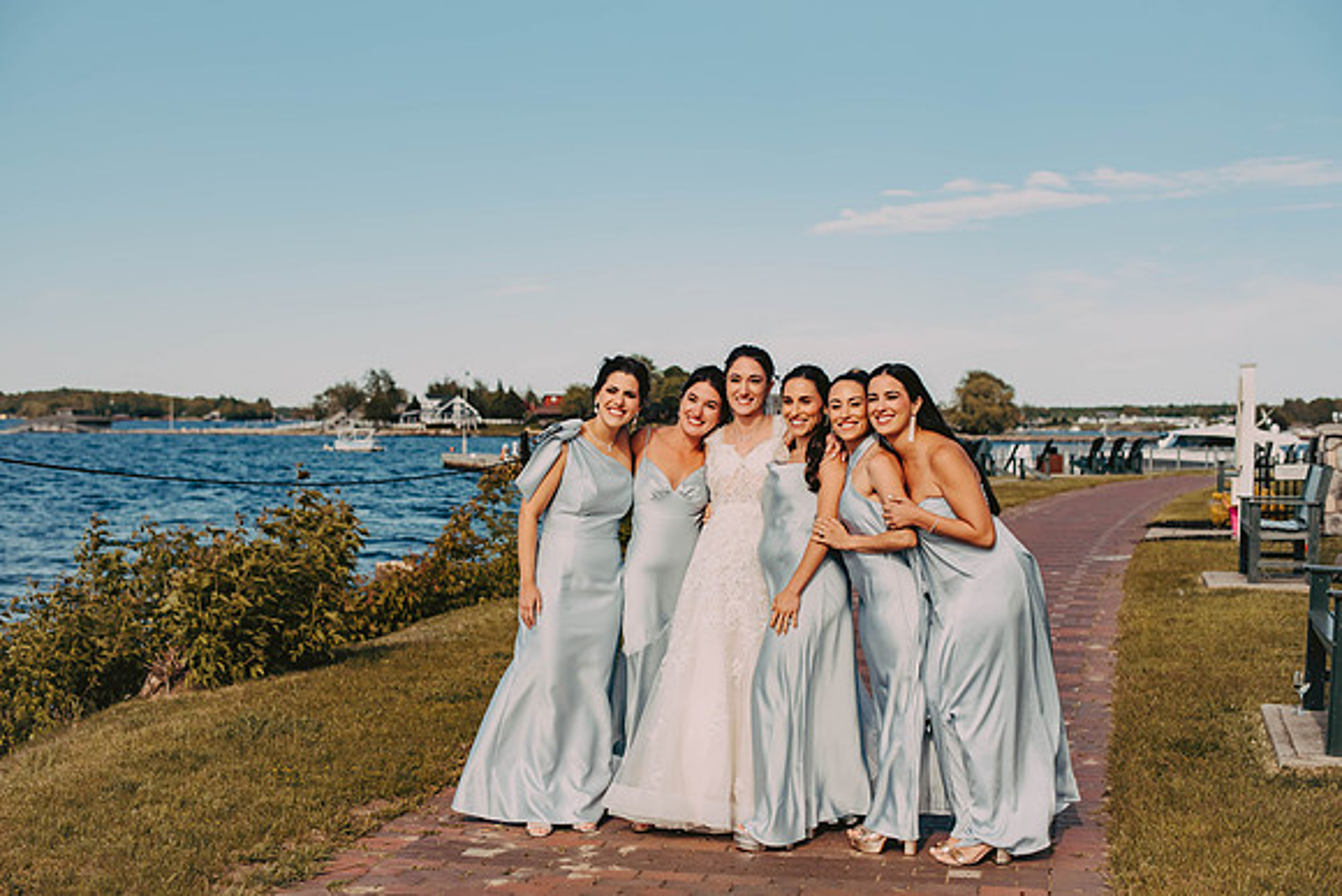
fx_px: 1864
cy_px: 448
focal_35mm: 50
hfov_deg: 39.6
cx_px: 671
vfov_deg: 27.0
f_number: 4
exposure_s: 1/4000
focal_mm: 50
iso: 200
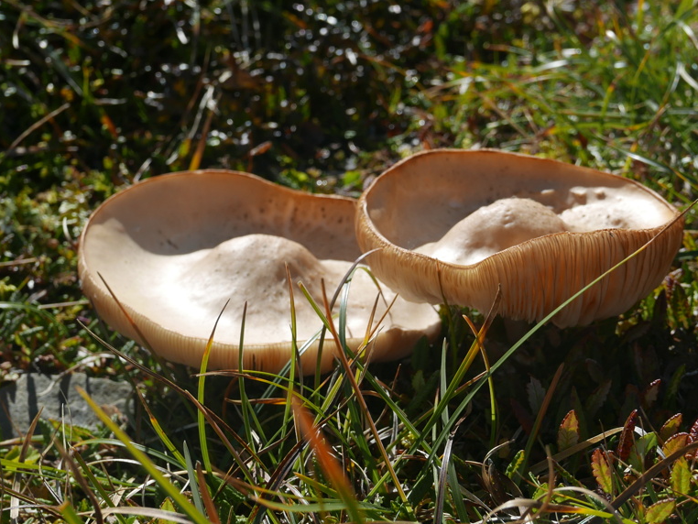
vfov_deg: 20.7
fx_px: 1432
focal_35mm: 71
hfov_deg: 27.4
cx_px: 379
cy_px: 276
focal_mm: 21.3
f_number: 5.6
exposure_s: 1/1000
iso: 200
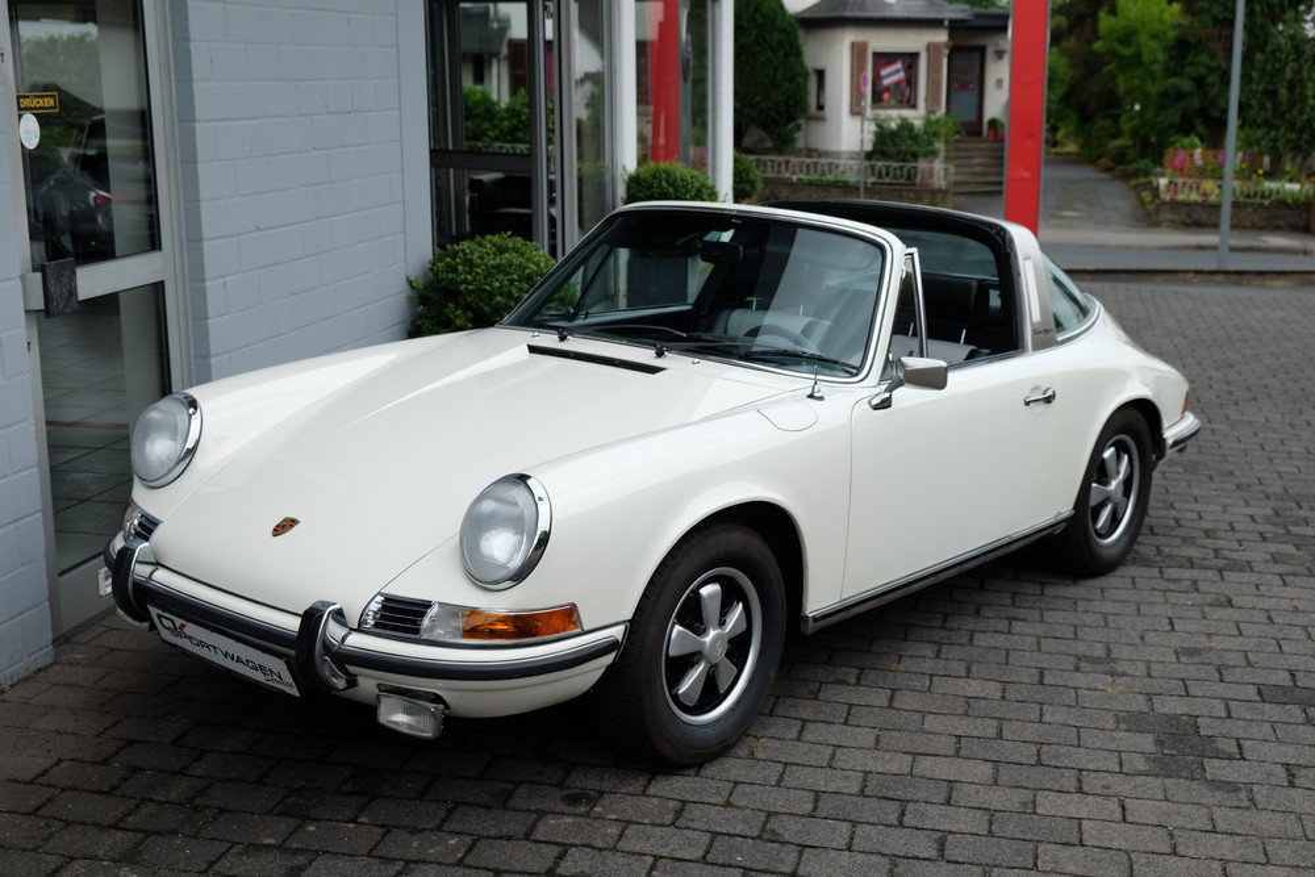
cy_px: 438
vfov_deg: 29.9
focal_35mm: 45
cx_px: 658
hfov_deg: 43.6
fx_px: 1644
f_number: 4.5
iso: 200
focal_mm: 30.2
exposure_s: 1/160
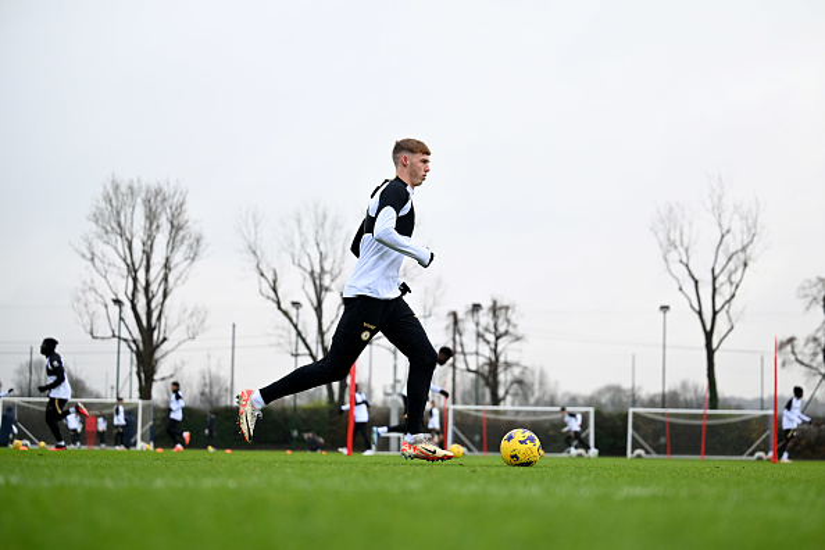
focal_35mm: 79
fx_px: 1810
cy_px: 275
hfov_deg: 25.7
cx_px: 412
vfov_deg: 17.3
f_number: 2.8
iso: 1000
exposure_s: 1/1600
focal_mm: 79
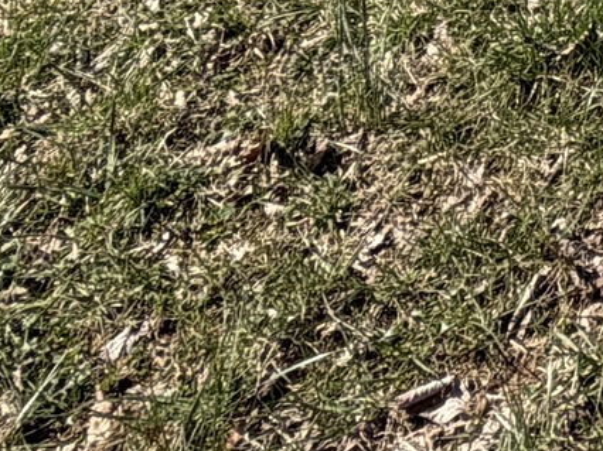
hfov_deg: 15.3
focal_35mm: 101
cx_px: 1236
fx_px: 1758
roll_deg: -1.5
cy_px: -843
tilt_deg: -3.0
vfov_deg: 10.7
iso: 32
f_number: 2.2
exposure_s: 1/770
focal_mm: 2.22
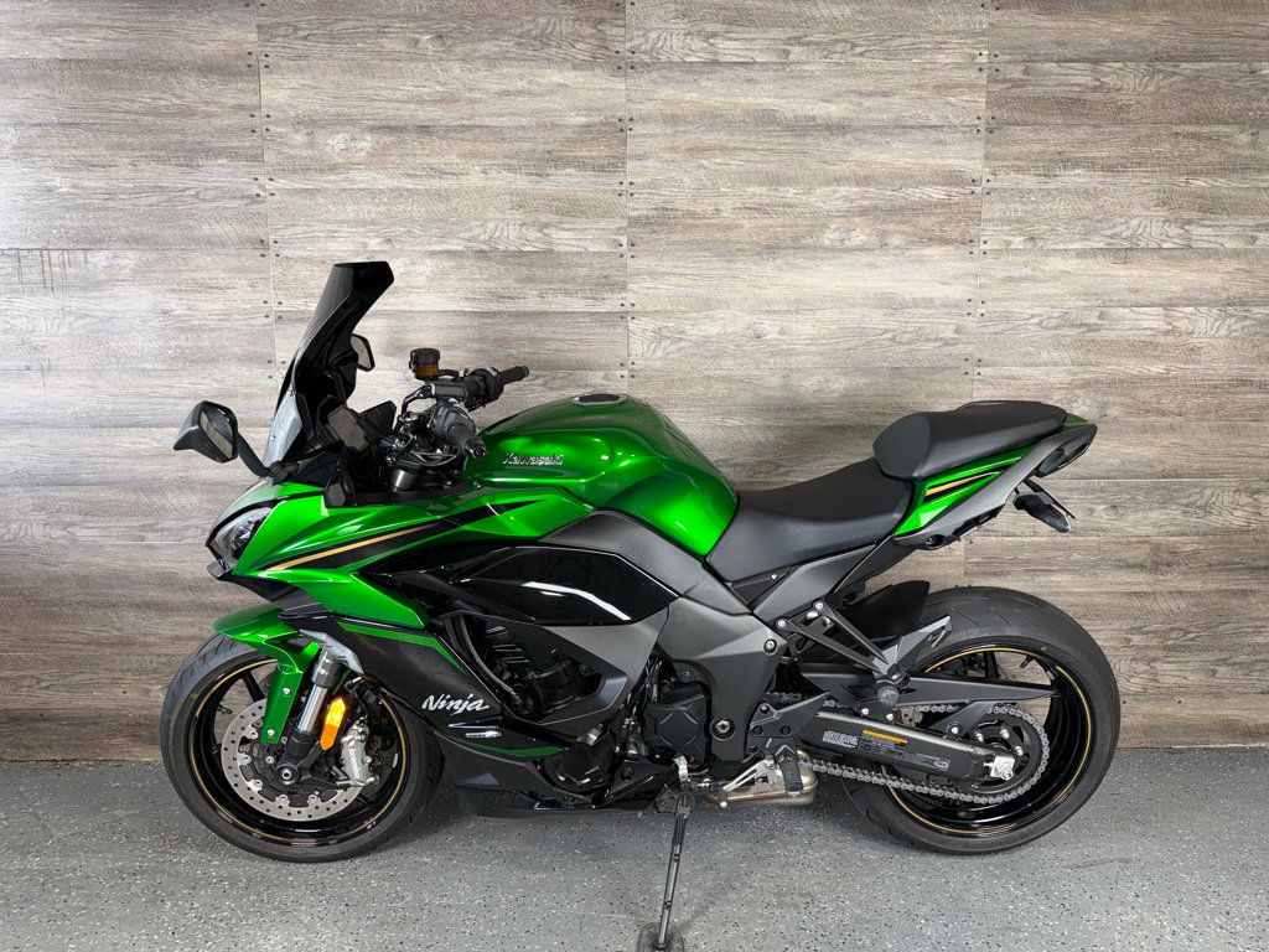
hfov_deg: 71.6
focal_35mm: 24
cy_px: 476
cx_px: 634
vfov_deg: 56.8
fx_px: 880
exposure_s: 1/30
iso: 64
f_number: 1.78
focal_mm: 6.76
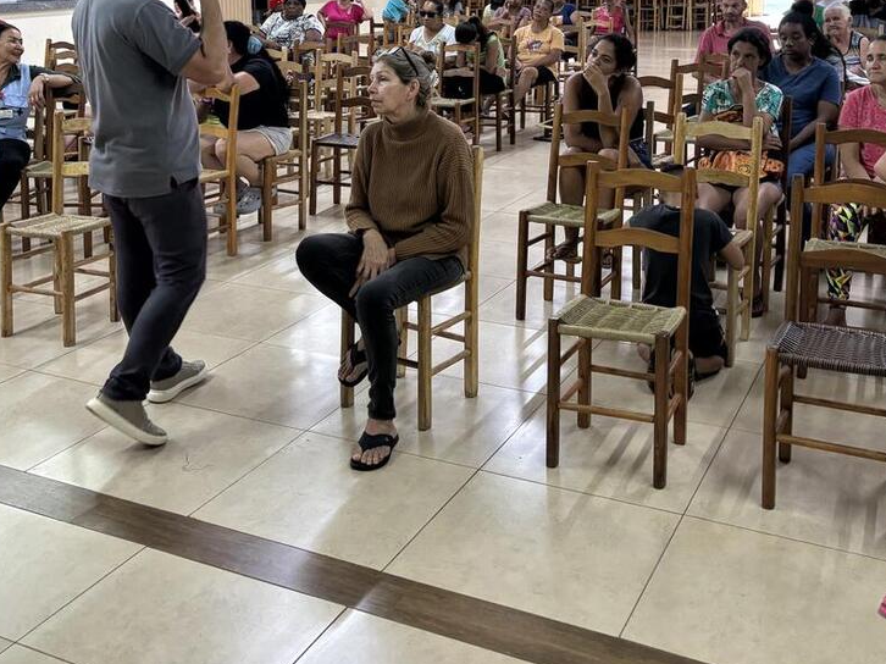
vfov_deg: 32.6
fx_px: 1100
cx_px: 406
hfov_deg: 43.8
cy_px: 127
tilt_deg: -8.6
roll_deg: +0.0
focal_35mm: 43
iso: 250
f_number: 1.6
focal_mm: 5.96
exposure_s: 1/60
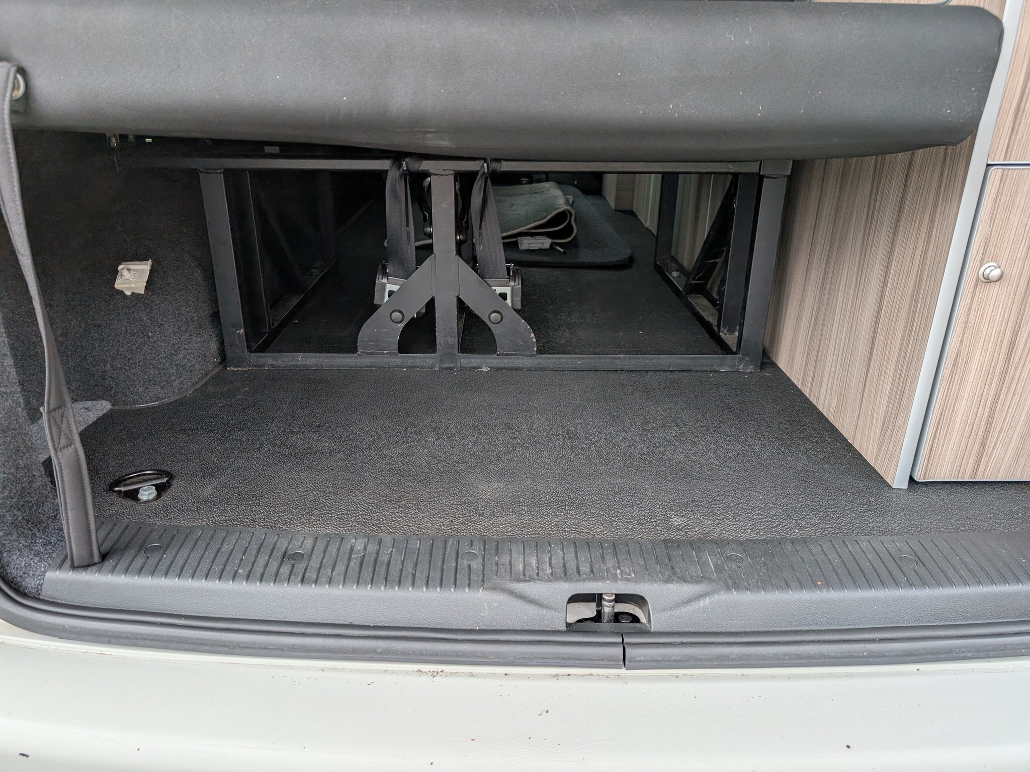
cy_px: 386
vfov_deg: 56.8
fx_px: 714
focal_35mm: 24
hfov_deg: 71.6
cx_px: 515
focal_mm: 6.9
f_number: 1.68
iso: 19
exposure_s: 1/133
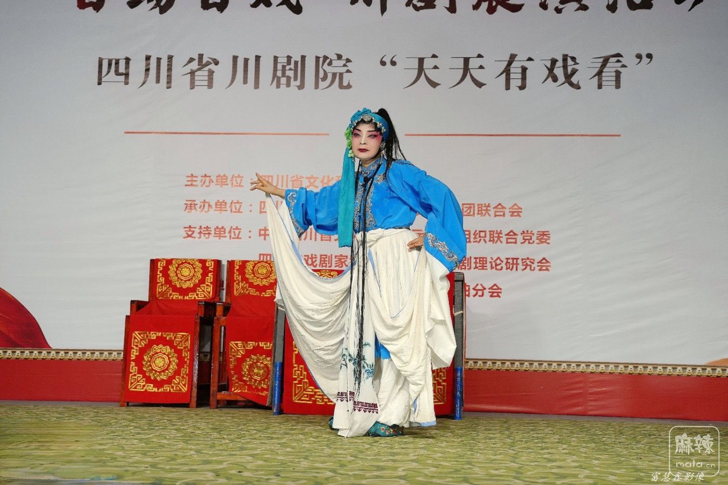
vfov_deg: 28.6
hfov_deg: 41.9
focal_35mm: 47
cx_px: 364
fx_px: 950
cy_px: 242
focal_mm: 47
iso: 250
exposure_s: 1/160
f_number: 4
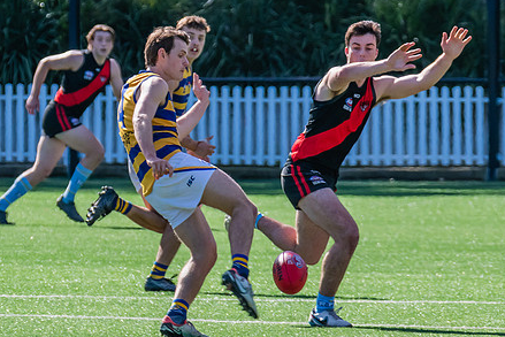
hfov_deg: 2.7
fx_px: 10804
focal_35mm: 770
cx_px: 250
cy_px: 176
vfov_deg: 1.8
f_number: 11
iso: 800
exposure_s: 1/1000
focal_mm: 360
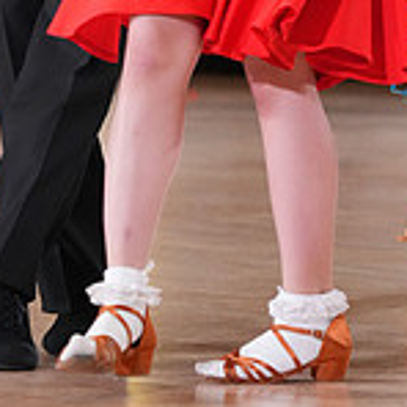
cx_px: 144
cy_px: -302
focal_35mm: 347
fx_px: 4616
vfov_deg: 5.0
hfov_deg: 5.0
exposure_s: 1/500
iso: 4000
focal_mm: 104
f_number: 4
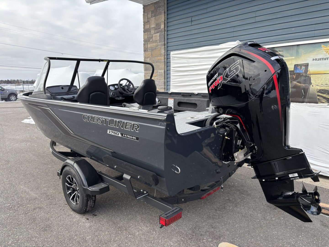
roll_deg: -0.1
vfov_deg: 53.1
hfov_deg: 67.3
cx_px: 164
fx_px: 247
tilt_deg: -10.8
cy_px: 124
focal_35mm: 26
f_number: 1.6
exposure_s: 1/377
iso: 50
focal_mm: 5.96
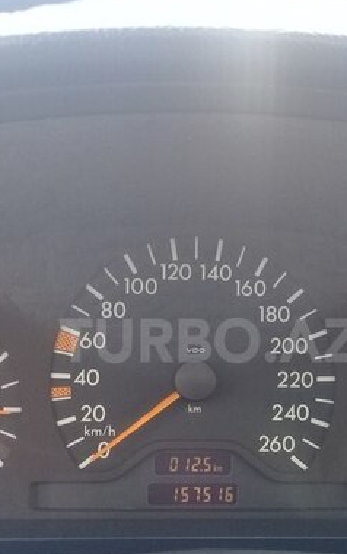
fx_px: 861
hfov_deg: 22.7
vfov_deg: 35.5
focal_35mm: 57
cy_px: 340
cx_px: 208
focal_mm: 3.3
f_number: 2.2
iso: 100
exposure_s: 1/33
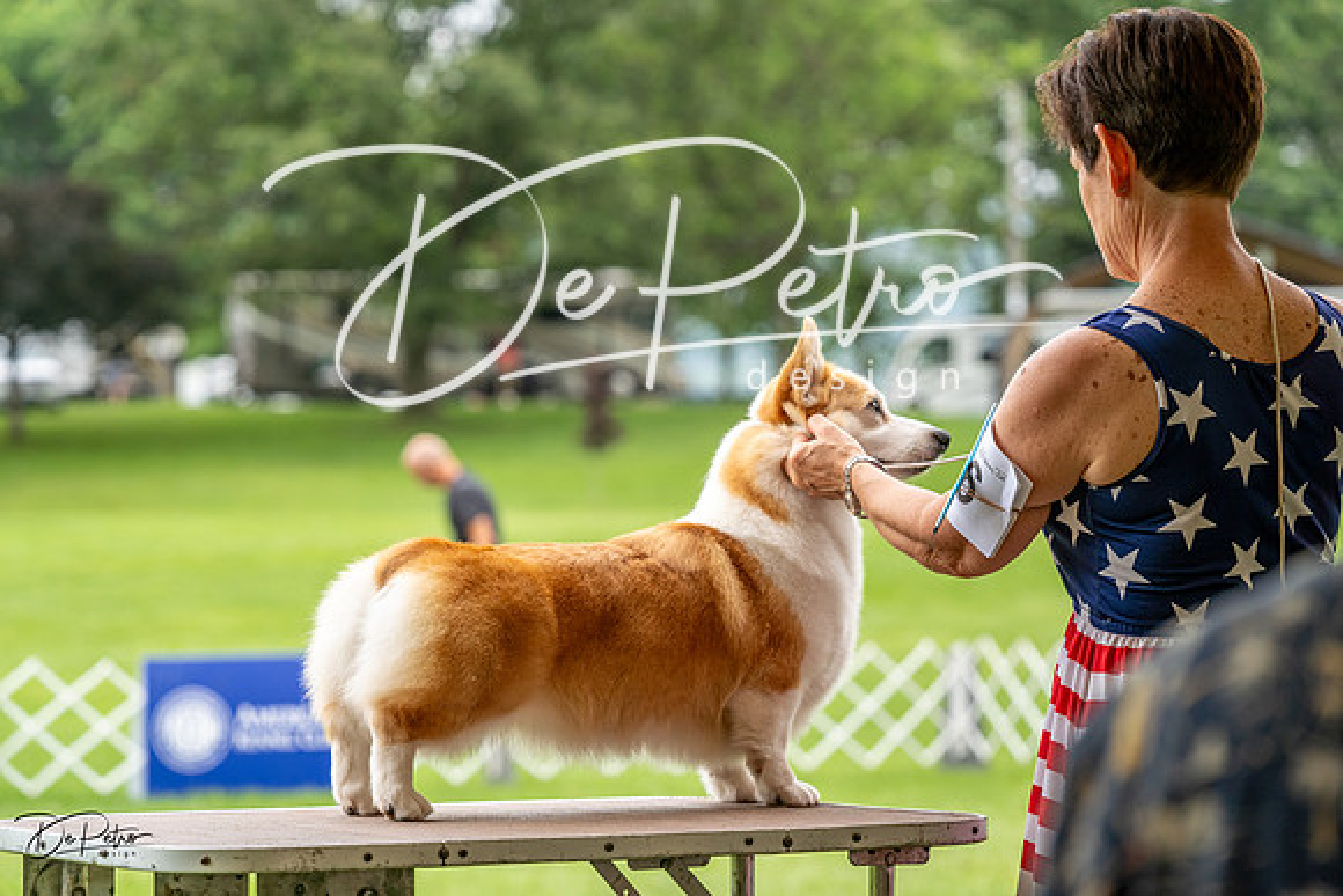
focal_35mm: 116
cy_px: 448
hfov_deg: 17.6
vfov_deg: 11.8
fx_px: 4328
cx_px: 672
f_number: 5
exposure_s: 1/800
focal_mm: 116
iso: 400
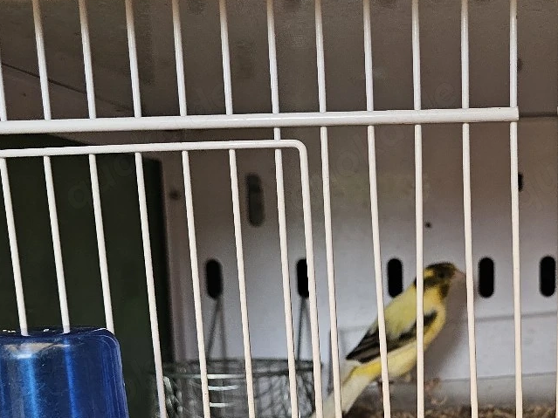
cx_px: 435
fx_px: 774
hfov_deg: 38.4
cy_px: 403
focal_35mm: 48
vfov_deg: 28.6
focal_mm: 6.3
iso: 100
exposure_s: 1/182
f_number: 1.7
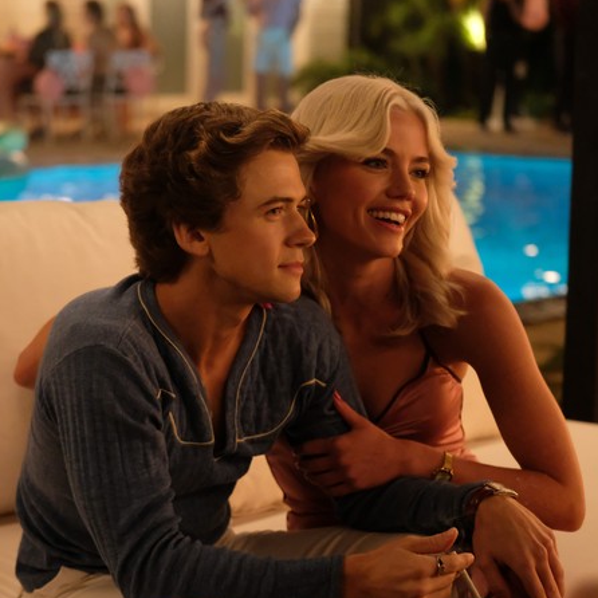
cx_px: 255
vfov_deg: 17.4
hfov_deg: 17.4
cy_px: 305
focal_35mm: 100
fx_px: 1954
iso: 5000
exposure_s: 1/100
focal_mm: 50
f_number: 2.8
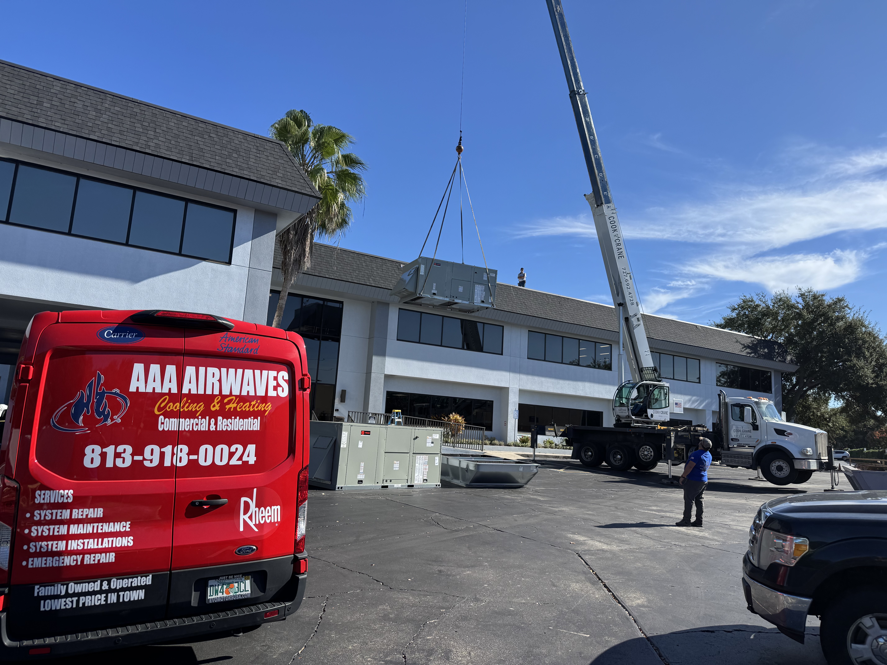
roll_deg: -2.7
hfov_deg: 71.6
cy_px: 332
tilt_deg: +8.4
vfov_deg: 56.8
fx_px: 615
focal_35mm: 24
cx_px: 444
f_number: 1.78
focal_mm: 6.76
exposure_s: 1/3802
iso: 80
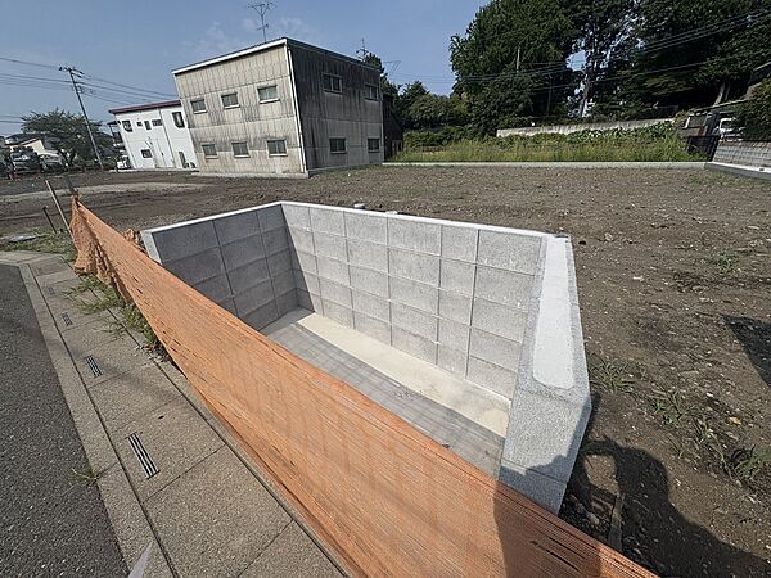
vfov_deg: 85.7
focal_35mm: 14
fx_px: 312
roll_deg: +3.7
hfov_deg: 102.1
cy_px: 289
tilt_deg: -24.0
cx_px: 386
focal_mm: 2.22
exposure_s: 1/6135
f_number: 2.2
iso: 50
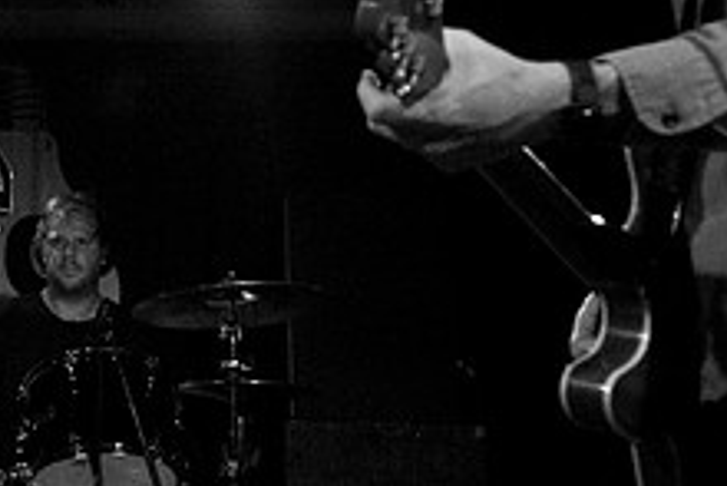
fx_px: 1596
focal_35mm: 79
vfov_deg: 17.0
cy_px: 17
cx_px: -46
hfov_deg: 24.2
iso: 800
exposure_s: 1/60
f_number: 3.2
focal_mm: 20
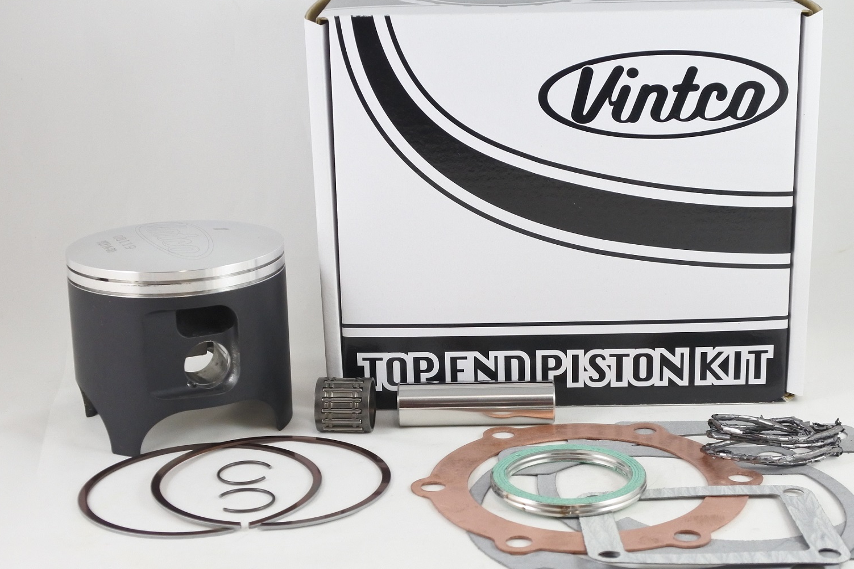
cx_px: 467
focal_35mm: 54
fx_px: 1281
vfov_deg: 25.1
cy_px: 304
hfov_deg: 36.8
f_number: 4.5
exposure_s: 1/125
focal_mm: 16.1
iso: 640
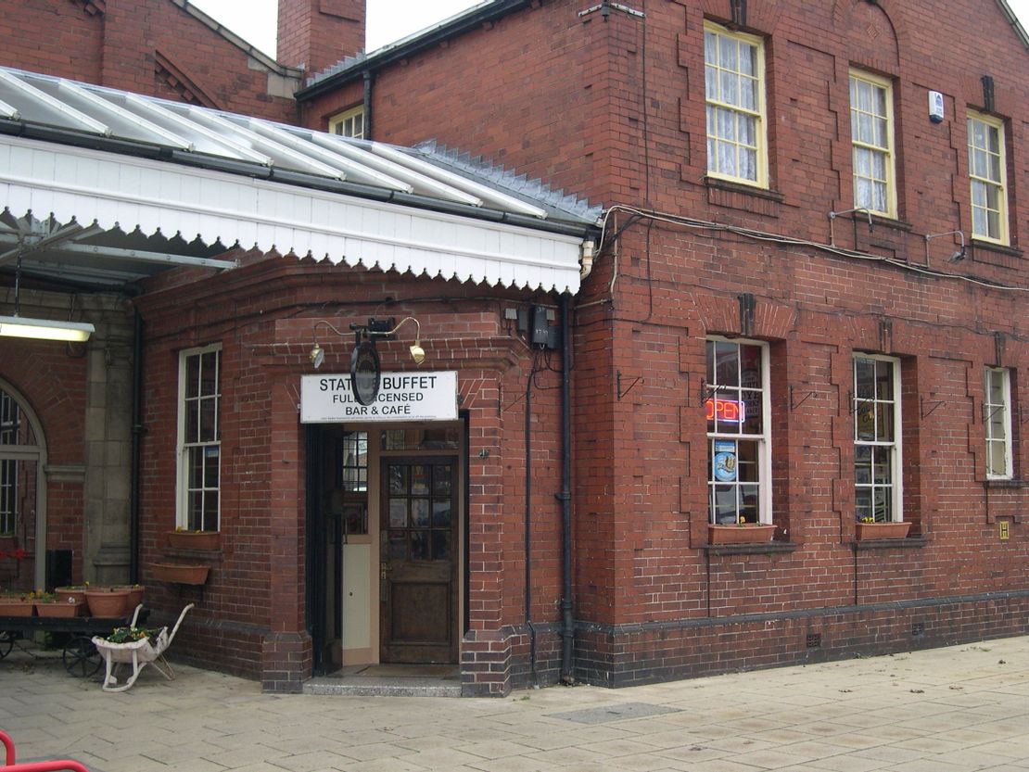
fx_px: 1249
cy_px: 386
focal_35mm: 42
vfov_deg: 34.4
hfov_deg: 44.8
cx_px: 514
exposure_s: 1/73.7
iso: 100
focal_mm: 9
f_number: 2.9
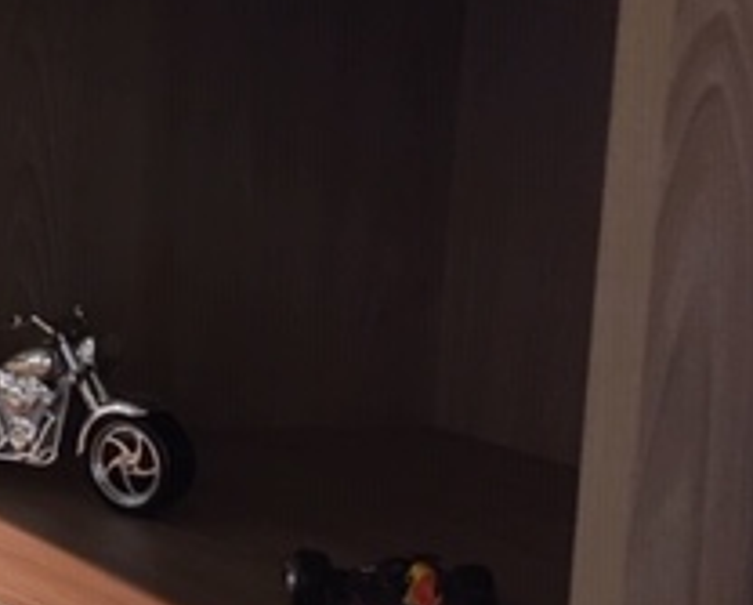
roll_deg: -2.2
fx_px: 1942
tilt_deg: -5.0
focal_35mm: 87
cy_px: 246
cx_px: -333
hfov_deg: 19.5
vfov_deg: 17.7
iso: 200
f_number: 2.2
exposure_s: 1/25
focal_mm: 4.15
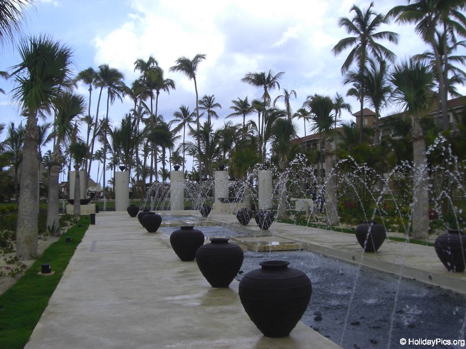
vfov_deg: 37.7
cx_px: 233
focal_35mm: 38
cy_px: 174
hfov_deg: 49.0
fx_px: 512
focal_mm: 6.2
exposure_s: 1/160
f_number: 8
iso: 100
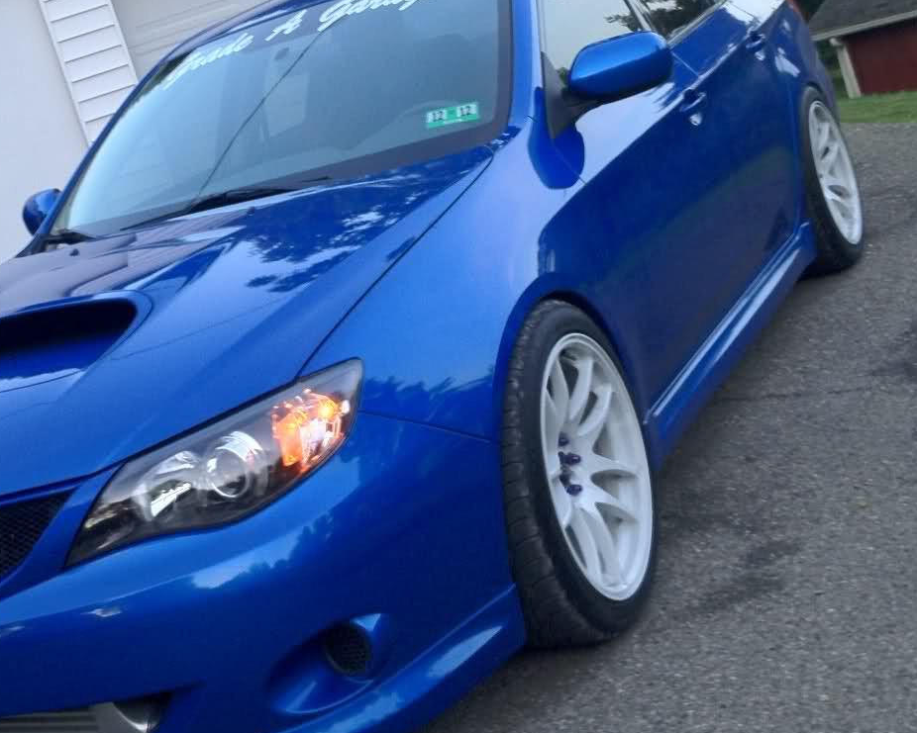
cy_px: 210
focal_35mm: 59
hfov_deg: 31.7
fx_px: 1601
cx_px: 302
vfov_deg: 25.6
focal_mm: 4.28
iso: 80
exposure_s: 1/20
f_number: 2.4
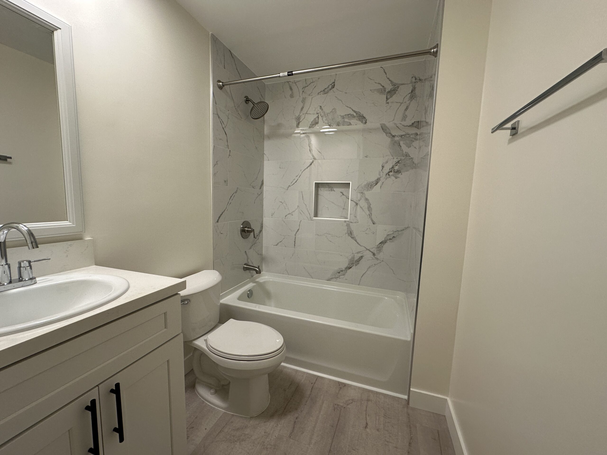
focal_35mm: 14
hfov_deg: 102.1
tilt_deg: -5.3
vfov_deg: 85.7
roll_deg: -1.9
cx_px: 304
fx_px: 245
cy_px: 228
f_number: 2.2
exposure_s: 1/120
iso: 160
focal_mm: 2.22
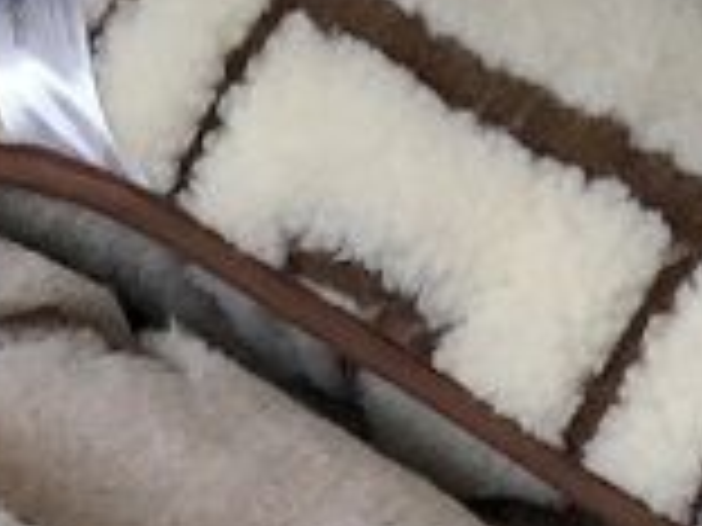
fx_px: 3772
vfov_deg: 7.3
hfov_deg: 10.4
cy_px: 1380
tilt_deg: -49.5
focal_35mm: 186
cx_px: -194
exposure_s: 1/33
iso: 125
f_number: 2.2
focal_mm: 4.15
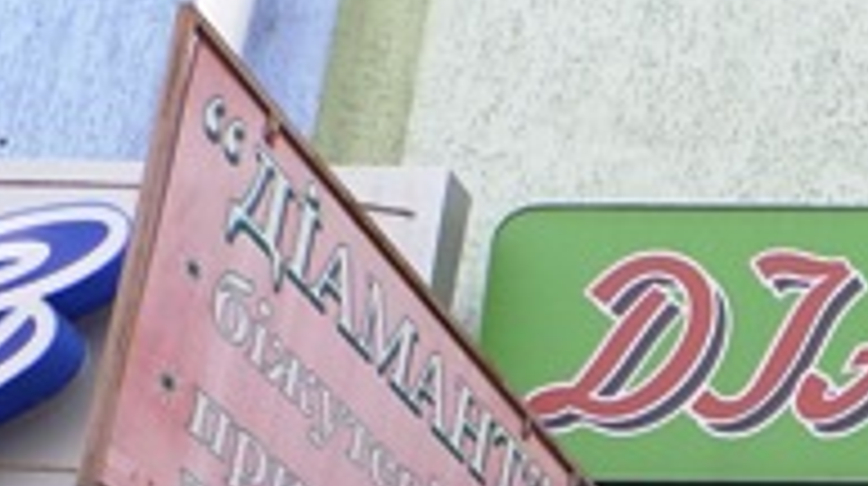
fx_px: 1908
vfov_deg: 12.2
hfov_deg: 21.0
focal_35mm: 83
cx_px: 1360
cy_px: 1080
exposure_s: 1/100
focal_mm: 4
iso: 80
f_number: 3.4
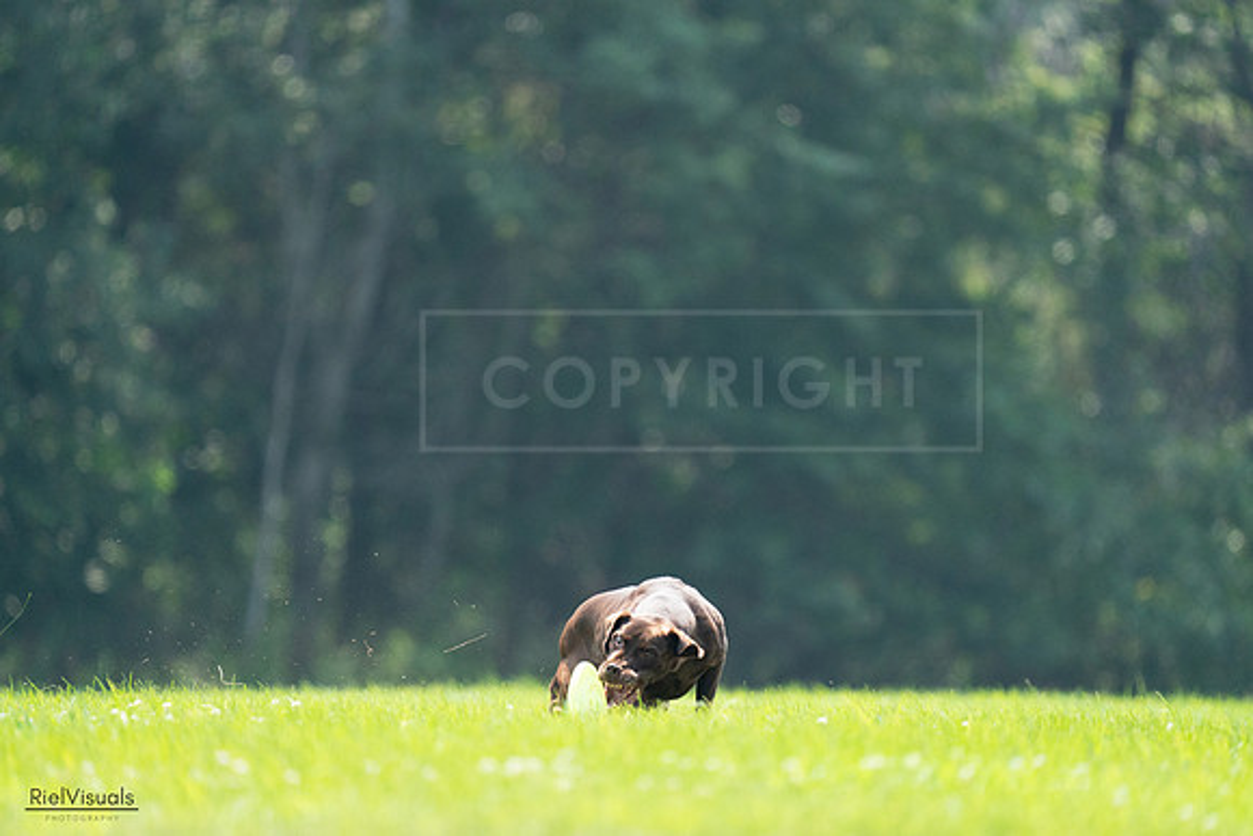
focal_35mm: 529
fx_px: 18416
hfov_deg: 3.9
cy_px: 418
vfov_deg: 2.6
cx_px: 626
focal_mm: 529
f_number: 6.3
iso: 4000
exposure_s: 1/4000
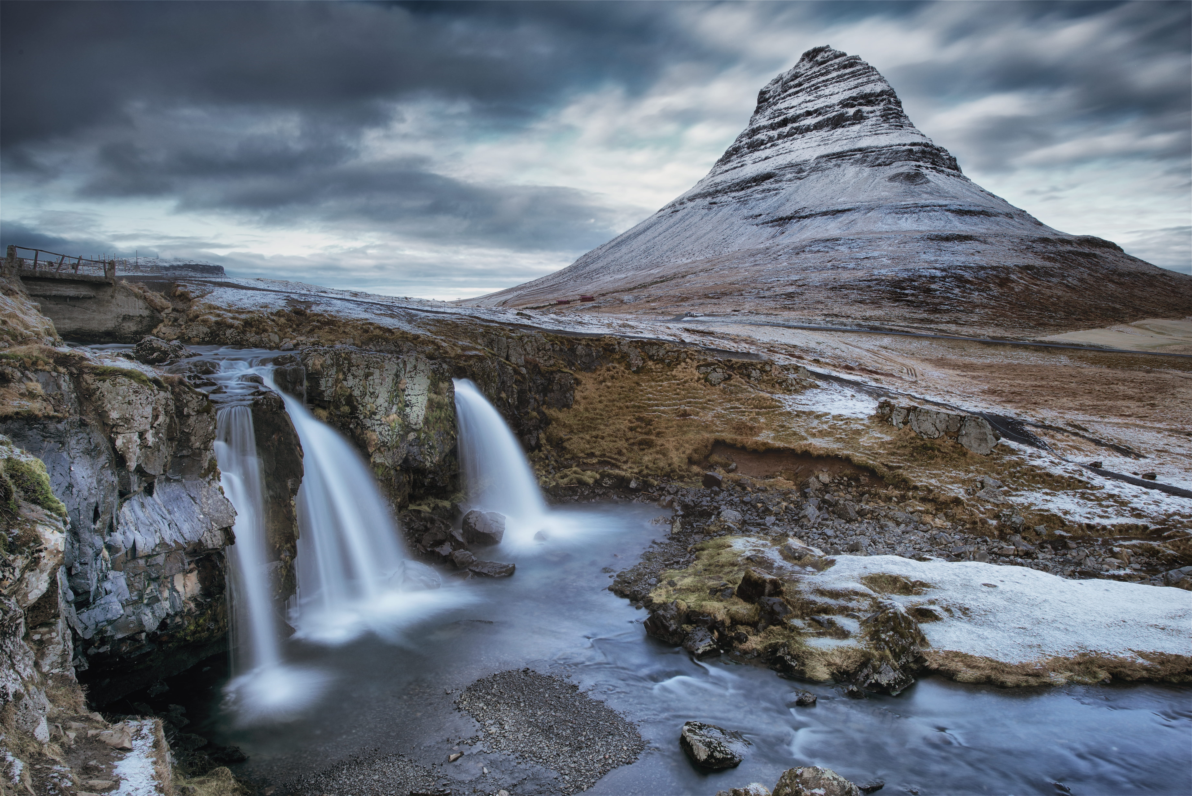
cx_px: 596
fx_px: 795
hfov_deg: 73.7
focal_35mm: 24
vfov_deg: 53.2
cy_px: 398
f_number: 14
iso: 50
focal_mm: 24
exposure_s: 13
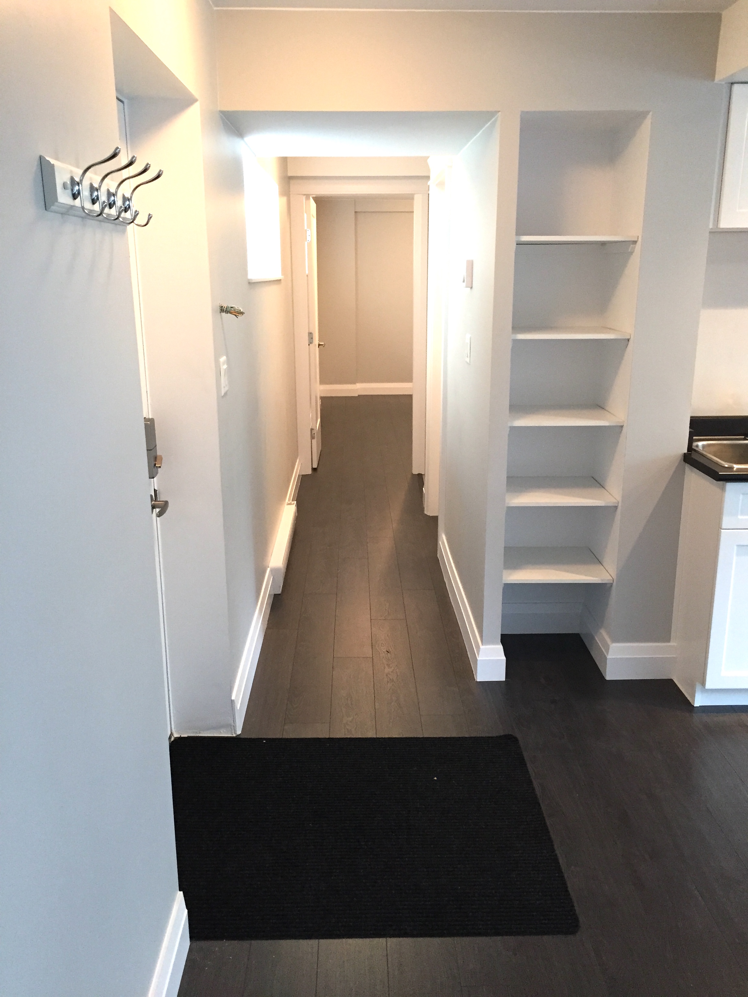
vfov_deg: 61.7
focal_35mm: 29
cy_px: 498
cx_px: 374
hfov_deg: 48.2
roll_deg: +0.0
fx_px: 836
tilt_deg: -15.0
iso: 160
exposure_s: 1/30
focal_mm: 4.15
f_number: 2.2
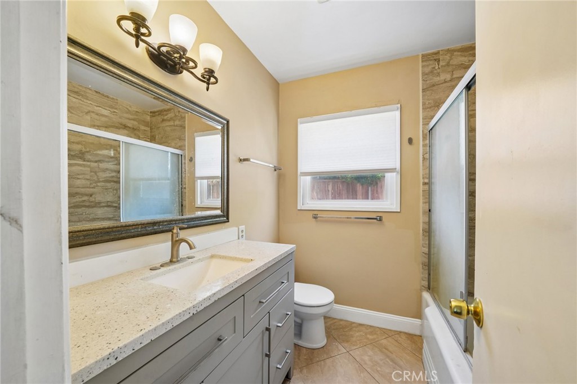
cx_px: 288
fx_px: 208
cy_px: 192
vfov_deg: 85.4
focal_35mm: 13
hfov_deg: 108.3
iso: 400
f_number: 13
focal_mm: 13
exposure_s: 1/10
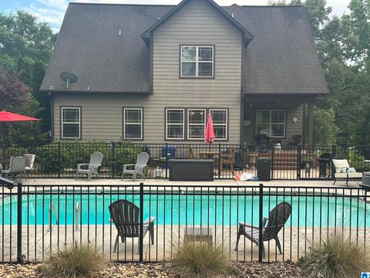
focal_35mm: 50
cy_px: 136
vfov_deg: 29.1
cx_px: 191
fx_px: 534
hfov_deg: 38.2
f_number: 1.78
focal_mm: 6.86
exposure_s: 1/411
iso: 64
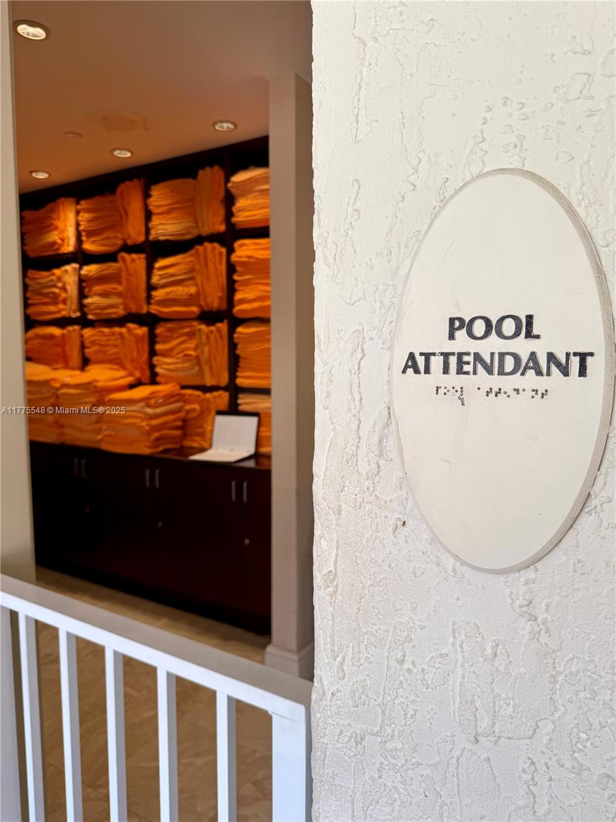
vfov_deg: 71.6
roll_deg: -0.4
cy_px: 411
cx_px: 308
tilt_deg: -4.5
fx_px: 569
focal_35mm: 24
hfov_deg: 56.8
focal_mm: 6.76
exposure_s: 1/237
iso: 64
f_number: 1.78
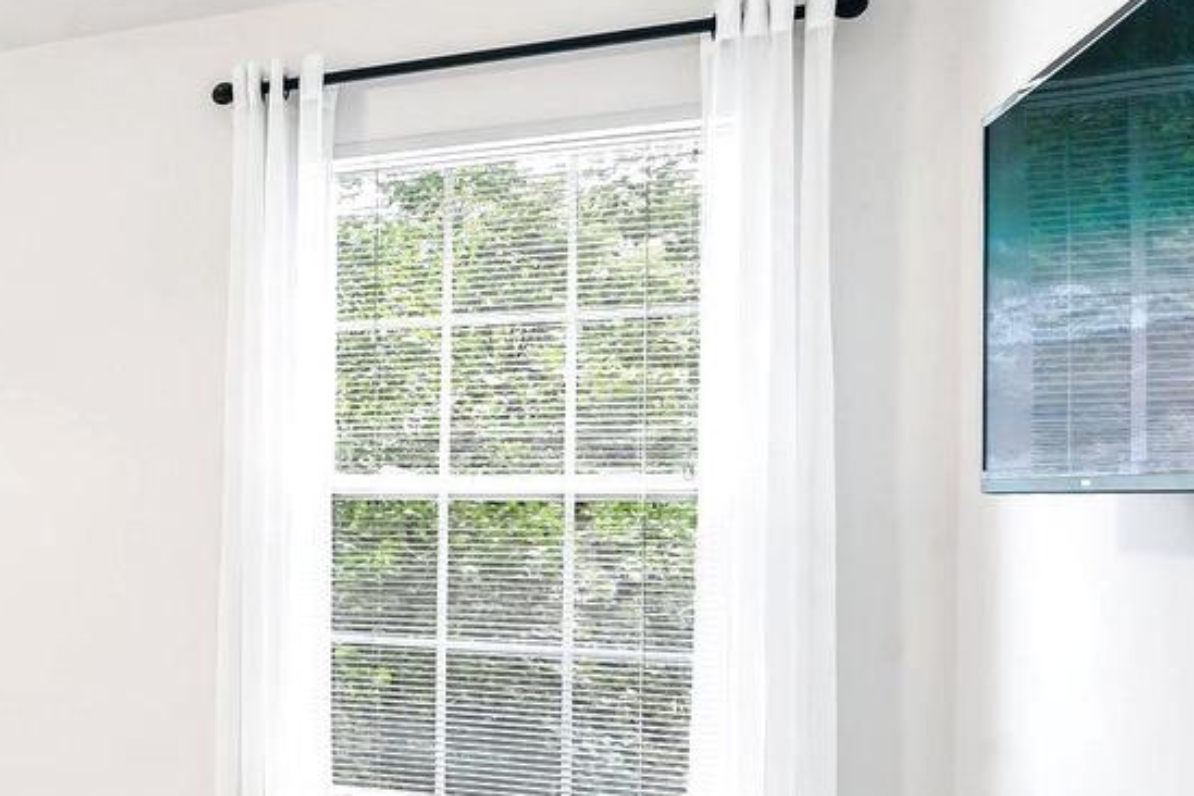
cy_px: 511
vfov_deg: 31.7
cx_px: -361
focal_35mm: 42
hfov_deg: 33.6
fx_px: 1393
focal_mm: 16
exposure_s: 1/10
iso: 400
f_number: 8
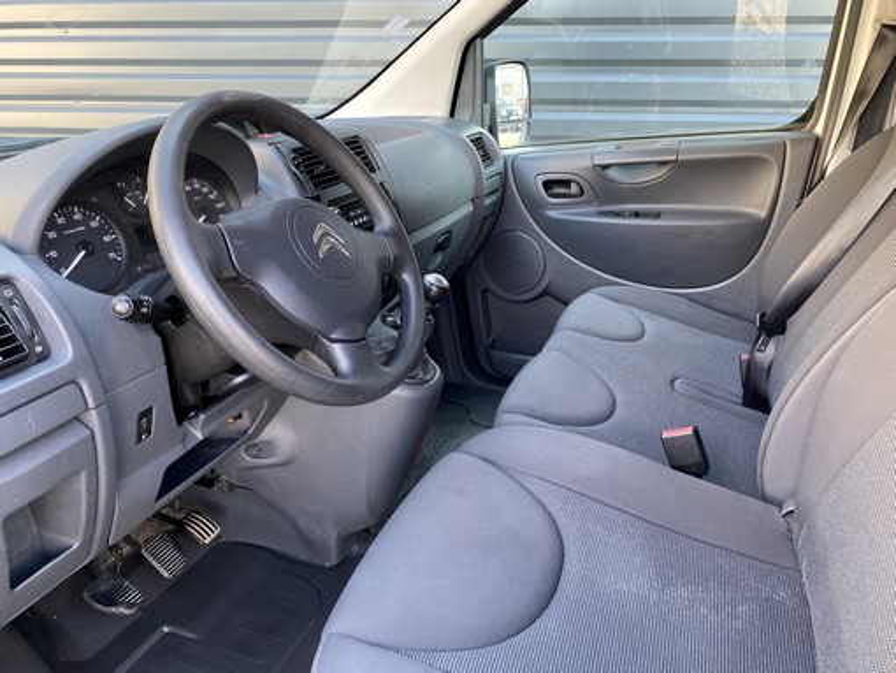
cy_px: 336
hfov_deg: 67.3
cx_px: 448
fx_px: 673
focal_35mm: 26
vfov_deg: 53.1
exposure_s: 1/107
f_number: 1.8
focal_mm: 4.25
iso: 125
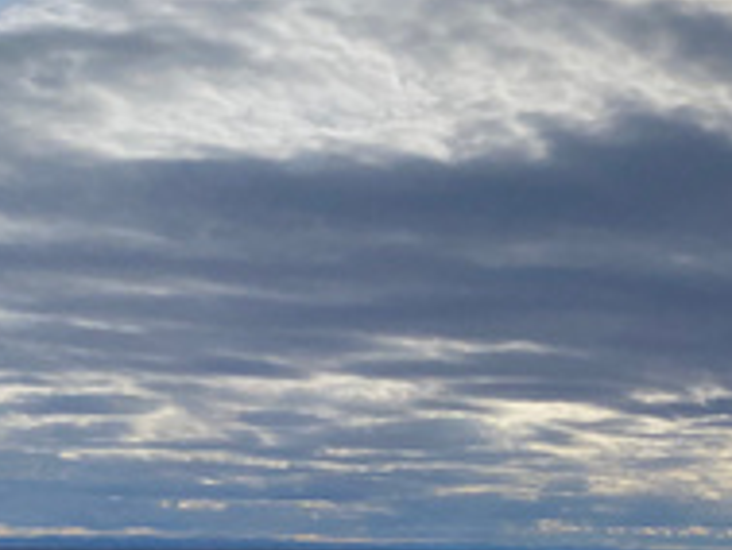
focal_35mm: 88
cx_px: 682
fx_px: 1862
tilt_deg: +3.0
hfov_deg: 21.7
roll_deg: -1.1
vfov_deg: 16.5
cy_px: 511
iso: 40
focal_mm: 4.25
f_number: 1.8
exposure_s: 1/10417
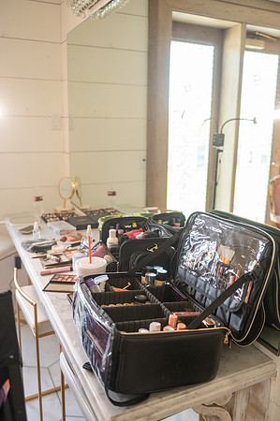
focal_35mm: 32
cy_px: 210
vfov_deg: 58.8
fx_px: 374
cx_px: 140
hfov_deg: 41.0
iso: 1250
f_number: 2.8
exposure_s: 1/320
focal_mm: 32
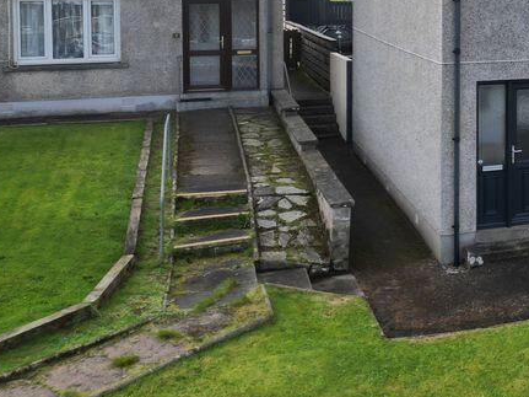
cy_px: 12
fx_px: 871
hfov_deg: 30.9
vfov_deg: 24.6
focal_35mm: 57
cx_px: 552
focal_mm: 6.72
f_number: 1.7
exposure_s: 1/2000
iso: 100
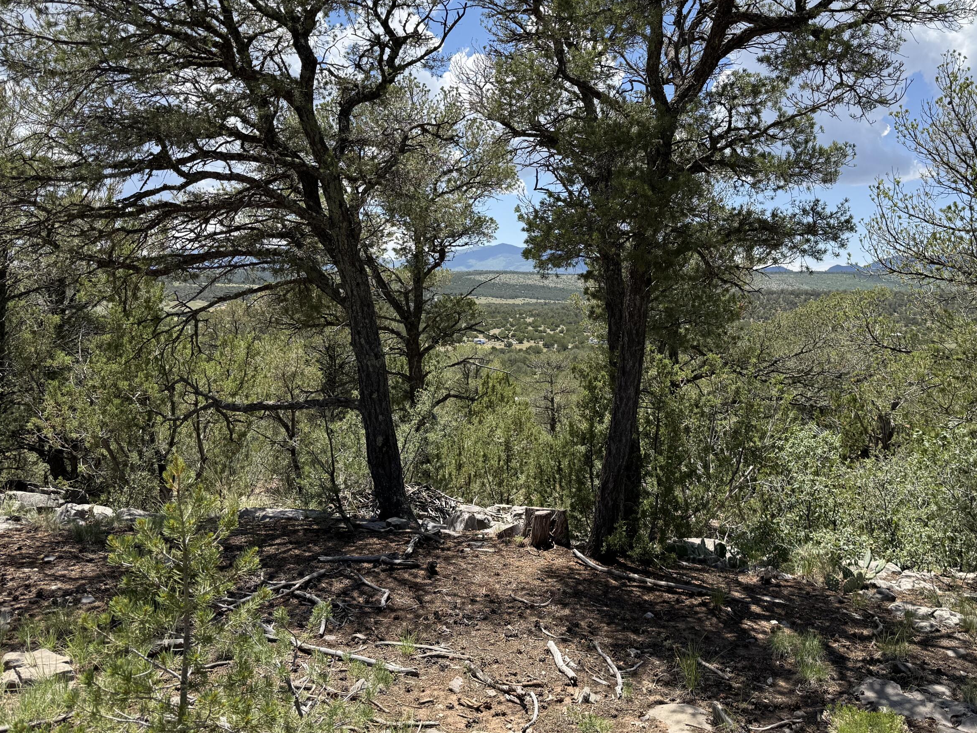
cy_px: 281
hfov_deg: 58.3
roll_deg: -2.3
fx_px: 875
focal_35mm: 31
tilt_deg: +0.8
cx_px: 528
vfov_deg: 45.1
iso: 100
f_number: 1.78
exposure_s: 1/3145
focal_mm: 6.76
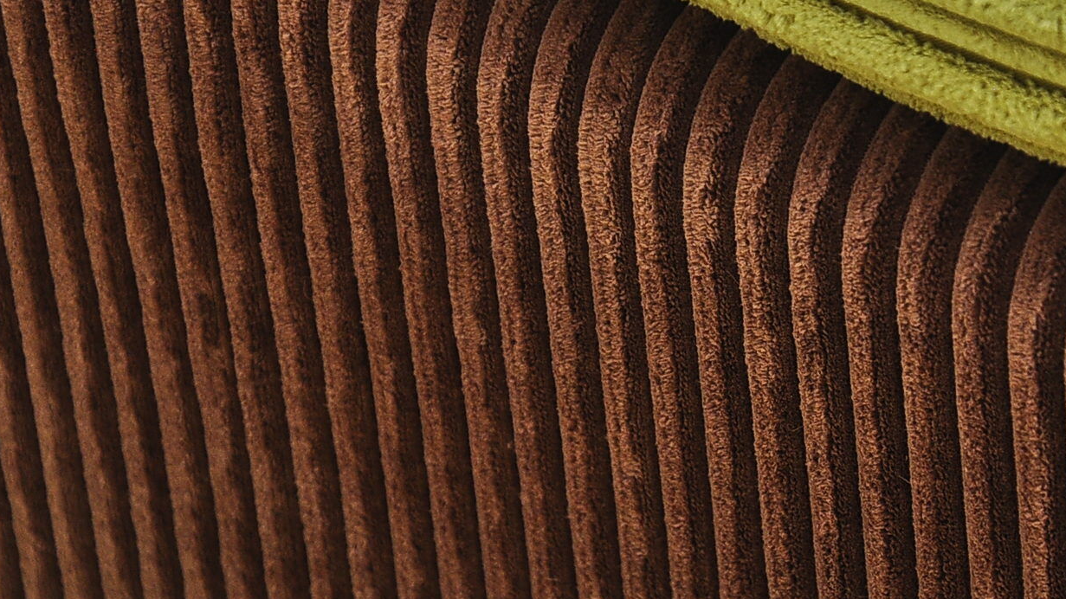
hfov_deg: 8.8
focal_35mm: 246
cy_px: 21
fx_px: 6952
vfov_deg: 4.9
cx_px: 753
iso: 400
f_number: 5.6
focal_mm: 90
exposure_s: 1/200
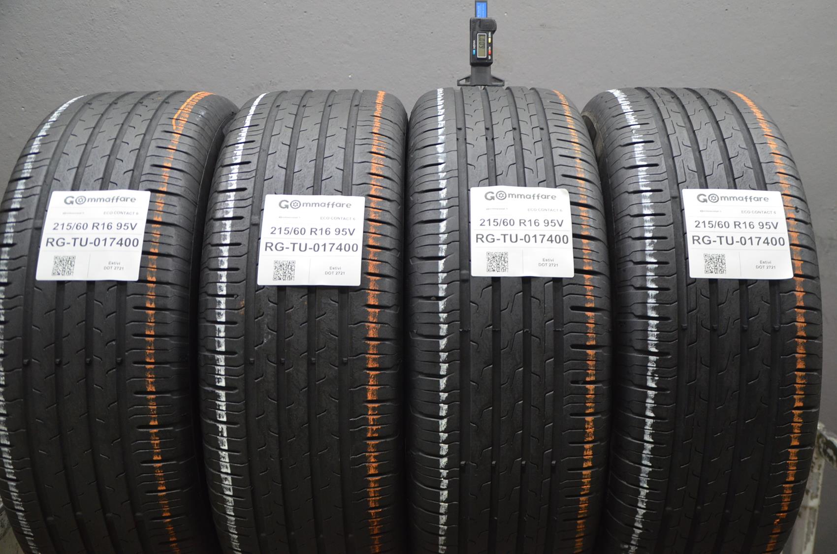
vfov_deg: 35.3
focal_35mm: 38
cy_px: 277
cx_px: 418
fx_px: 870
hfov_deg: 51.4
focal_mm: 25
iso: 1600
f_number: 3.8
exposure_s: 1/30
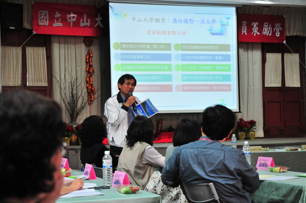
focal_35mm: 78
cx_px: 153
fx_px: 662
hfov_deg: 26.0
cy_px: 102
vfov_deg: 17.4
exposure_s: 1/45
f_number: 4.5
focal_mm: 52
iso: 800
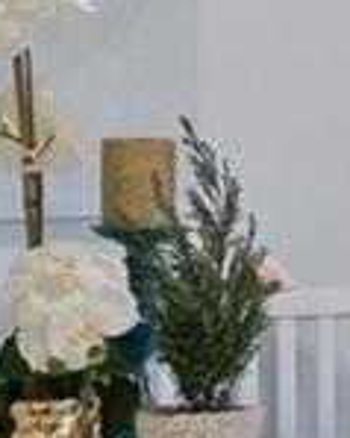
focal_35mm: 171
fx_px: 2216
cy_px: 153
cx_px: 1138
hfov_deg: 7.6
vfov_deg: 11.3
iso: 320
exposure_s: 1.6
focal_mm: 17
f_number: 8
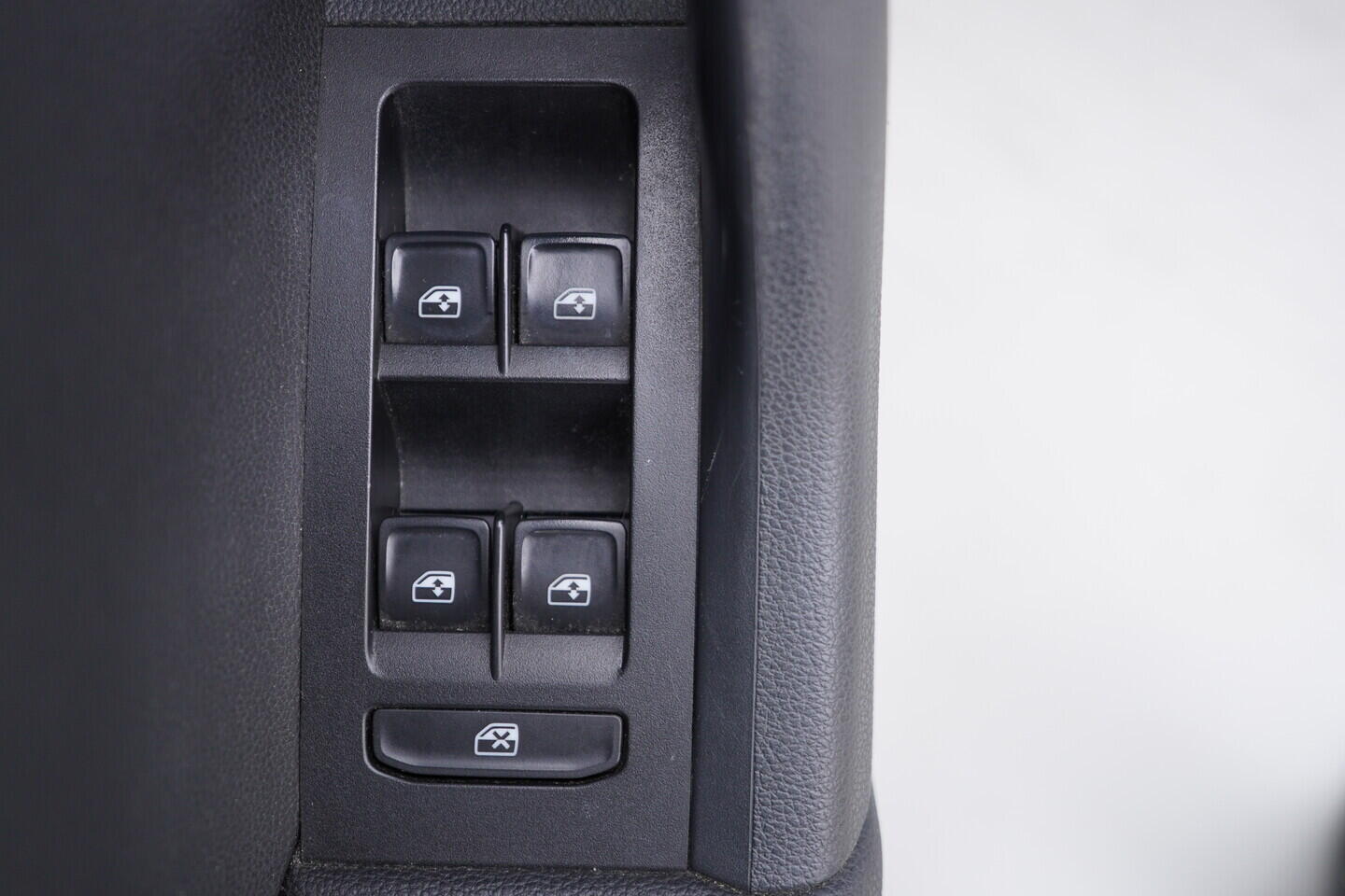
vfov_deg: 36.9
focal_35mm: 36
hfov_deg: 53.1
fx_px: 1345
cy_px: 448
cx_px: 672
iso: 200
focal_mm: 24
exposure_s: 1/40
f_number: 2.8
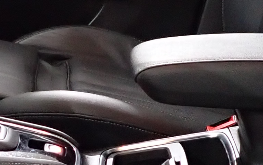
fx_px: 996
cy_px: 51
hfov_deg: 14.8
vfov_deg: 9.4
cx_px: -7
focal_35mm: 139
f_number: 2
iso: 400
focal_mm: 4.5
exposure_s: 1/30
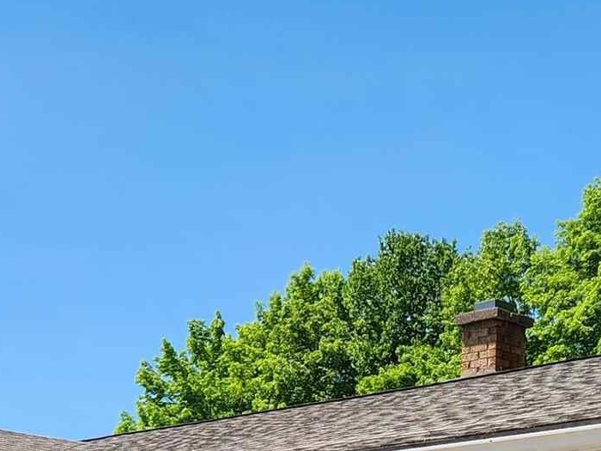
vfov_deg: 13.7
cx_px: 421
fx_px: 1754
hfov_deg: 19.4
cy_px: 691
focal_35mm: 101
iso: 20
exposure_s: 1/1418
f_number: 1.8
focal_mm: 5.4
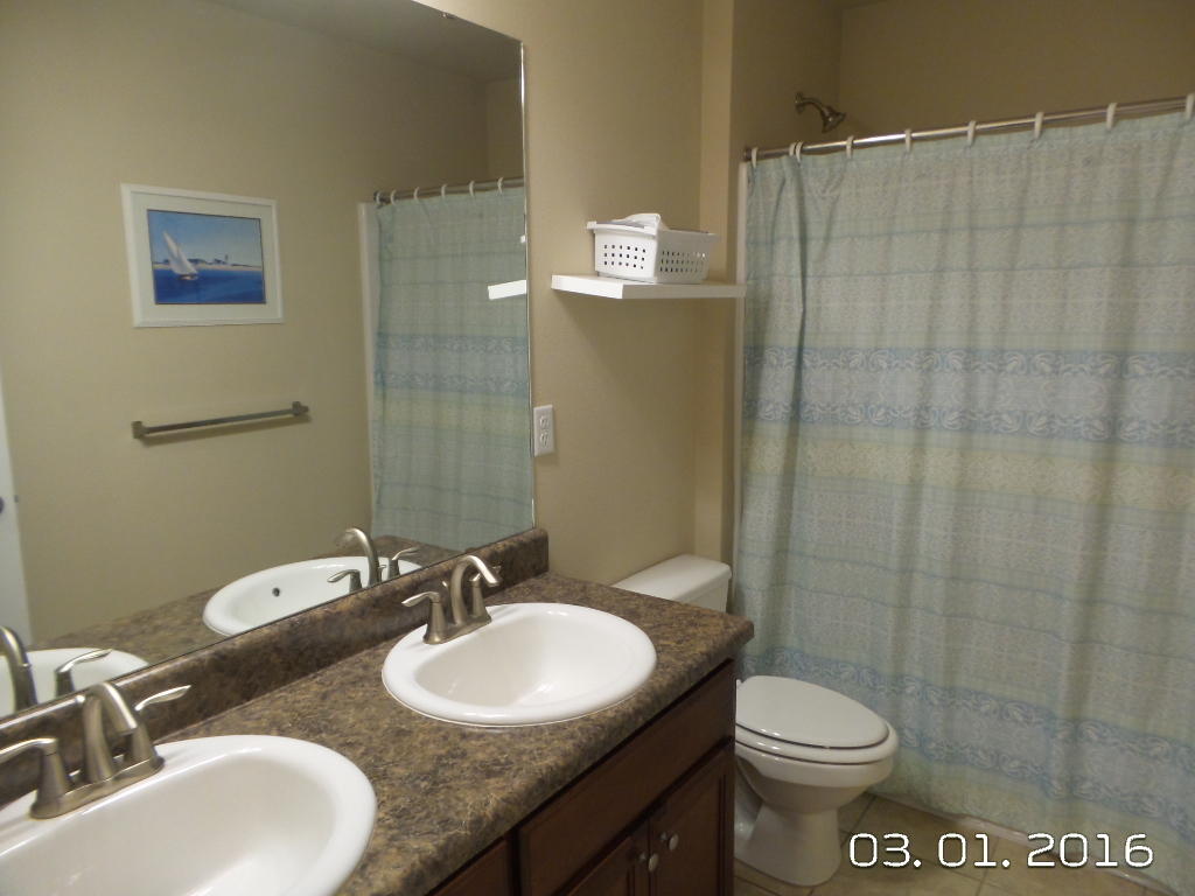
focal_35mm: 23
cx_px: 598
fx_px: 794
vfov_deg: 58.9
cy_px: 448
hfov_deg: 73.9
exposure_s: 1/30
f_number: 2.8
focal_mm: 4.1
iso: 320
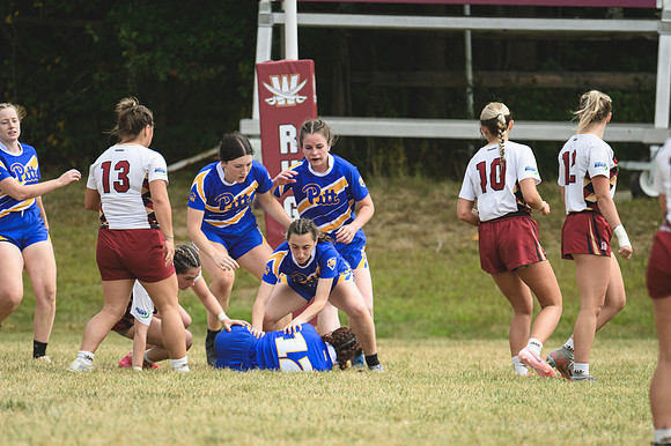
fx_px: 16765
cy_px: 223
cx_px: 336
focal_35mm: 900
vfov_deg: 1.5
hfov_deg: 2.3
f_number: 6.3
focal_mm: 600
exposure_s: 1/1000
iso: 640
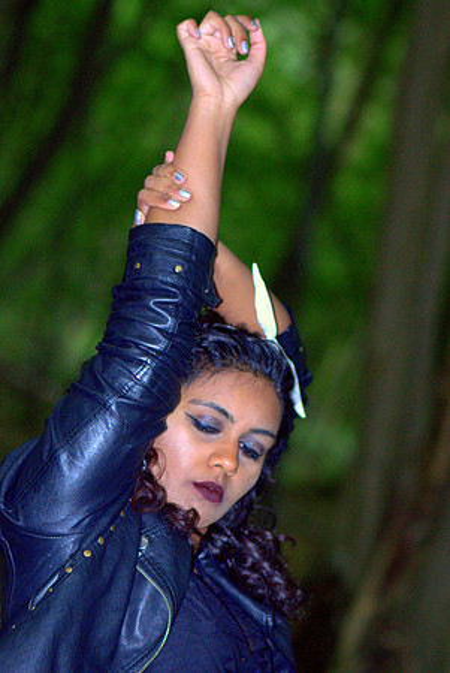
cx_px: 225
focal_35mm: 150
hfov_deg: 9.2
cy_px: 336
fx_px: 2806
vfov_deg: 13.7
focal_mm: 100
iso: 800
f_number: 3.2
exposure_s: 1/60
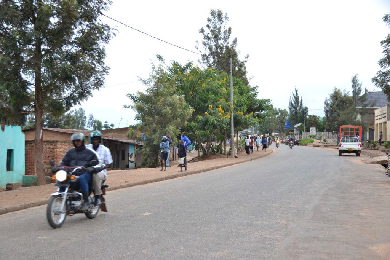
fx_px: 569
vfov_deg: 25.8
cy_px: 130
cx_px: 195
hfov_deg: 37.8
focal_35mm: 52
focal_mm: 35
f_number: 5
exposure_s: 1/125
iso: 800
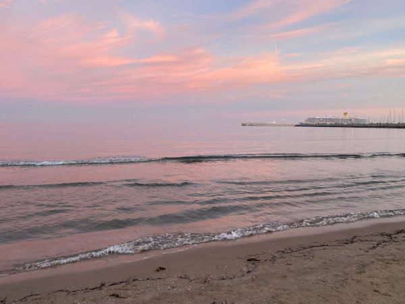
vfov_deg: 53.1
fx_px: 304
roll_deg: -0.3
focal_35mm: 26
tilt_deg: -4.8
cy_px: 152
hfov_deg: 67.3
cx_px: 202
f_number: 1.8
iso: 125
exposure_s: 1/121
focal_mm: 4.25
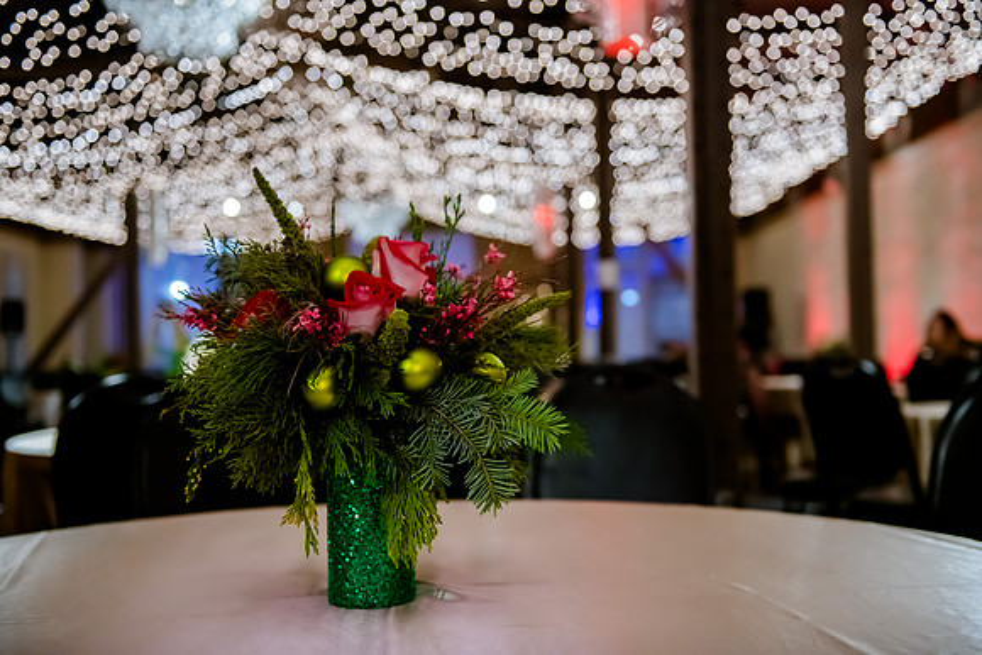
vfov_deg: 31.8
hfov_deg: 46.2
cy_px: 328
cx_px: 491
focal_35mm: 42
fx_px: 1152
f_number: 2.8
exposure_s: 1/160
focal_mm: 42
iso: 3200
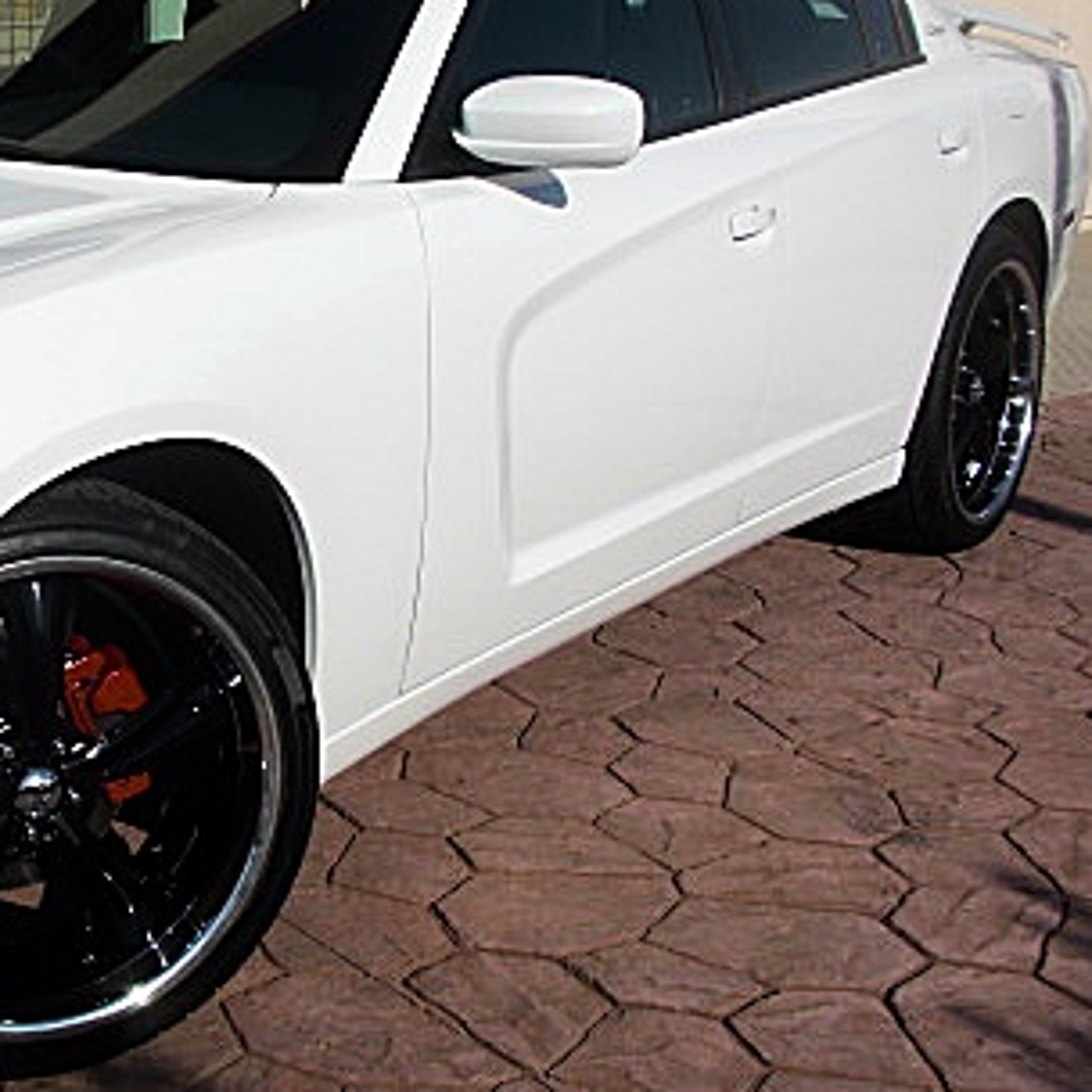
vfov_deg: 25.7
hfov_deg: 24.6
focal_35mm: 67
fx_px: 2391
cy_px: 521
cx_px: 14
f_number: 7.9
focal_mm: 6.3
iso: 50
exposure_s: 1/250
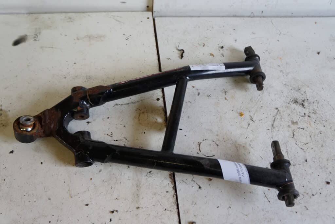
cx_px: 168
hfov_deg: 61.9
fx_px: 279
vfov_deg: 43.6
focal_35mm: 30
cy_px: 112
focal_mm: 20
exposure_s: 1/60
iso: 400
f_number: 4
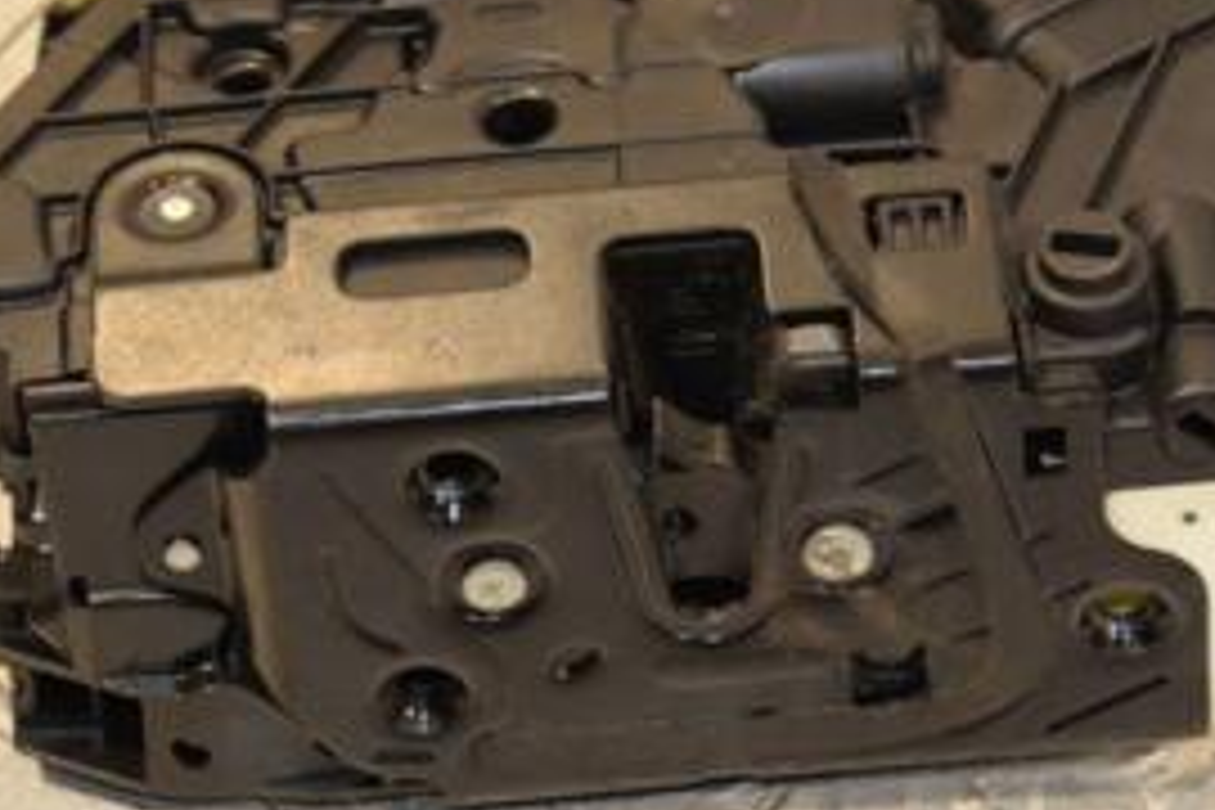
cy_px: 252
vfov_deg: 7.1
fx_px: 6513
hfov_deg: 10.7
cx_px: 734
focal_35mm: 193
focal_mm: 58
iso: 800
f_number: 5.6
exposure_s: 1/200
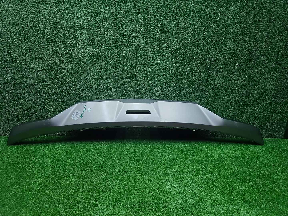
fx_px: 216
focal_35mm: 26
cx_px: 144
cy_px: 108
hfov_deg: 67.3
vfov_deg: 53.1
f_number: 1.8
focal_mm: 5.4
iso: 96
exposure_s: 1/100
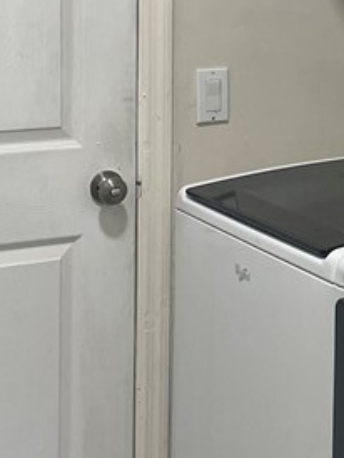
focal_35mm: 97
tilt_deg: -2.2
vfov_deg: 19.6
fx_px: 1283
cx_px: 511
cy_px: 2
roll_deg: -0.4
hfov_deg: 14.3
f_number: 1.6
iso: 125
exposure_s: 1/120
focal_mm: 4.2
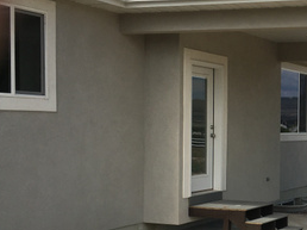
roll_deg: -1.1
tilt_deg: -1.4
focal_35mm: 72
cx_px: 334
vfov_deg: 20.3
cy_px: 161
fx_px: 638
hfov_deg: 25.2
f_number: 2.2
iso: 25
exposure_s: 1/1709
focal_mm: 4.15
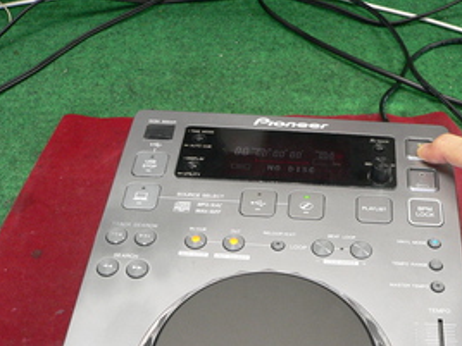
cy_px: 211
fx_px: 681
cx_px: 317
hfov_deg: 37.0
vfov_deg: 28.5
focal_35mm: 51
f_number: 2.8
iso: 200
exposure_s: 1/15
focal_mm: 6
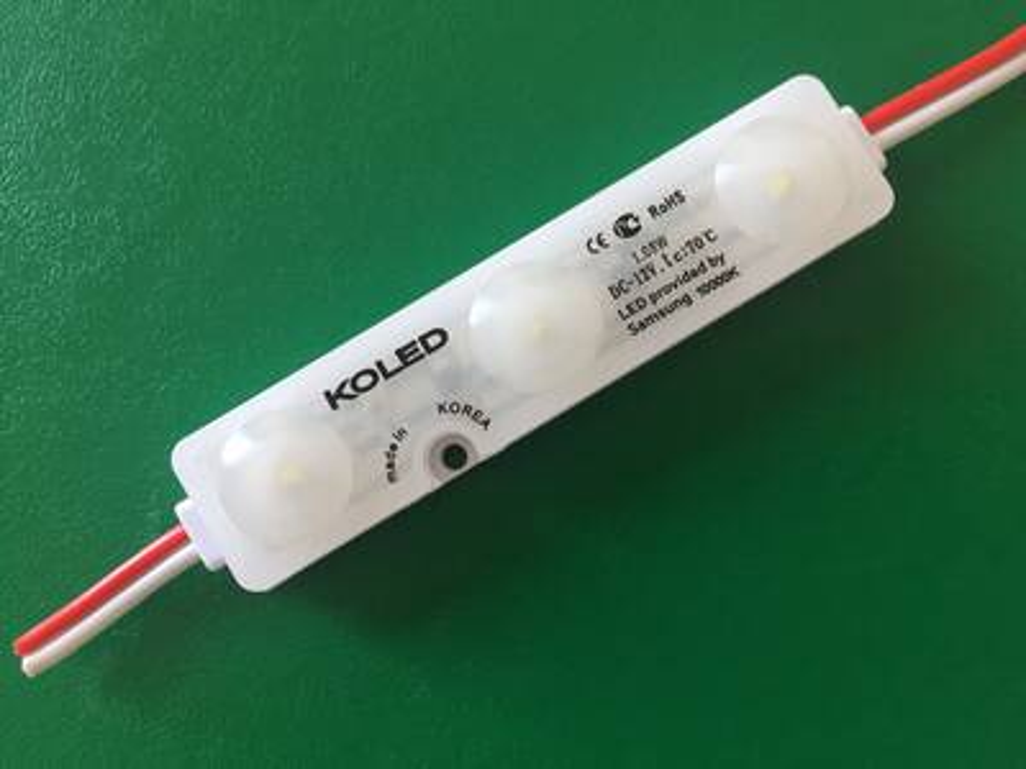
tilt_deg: -72.0
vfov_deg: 48.2
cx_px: 513
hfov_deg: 61.7
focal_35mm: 29
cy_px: 384
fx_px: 860
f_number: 2.2
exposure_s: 1/33
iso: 50
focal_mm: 4.15
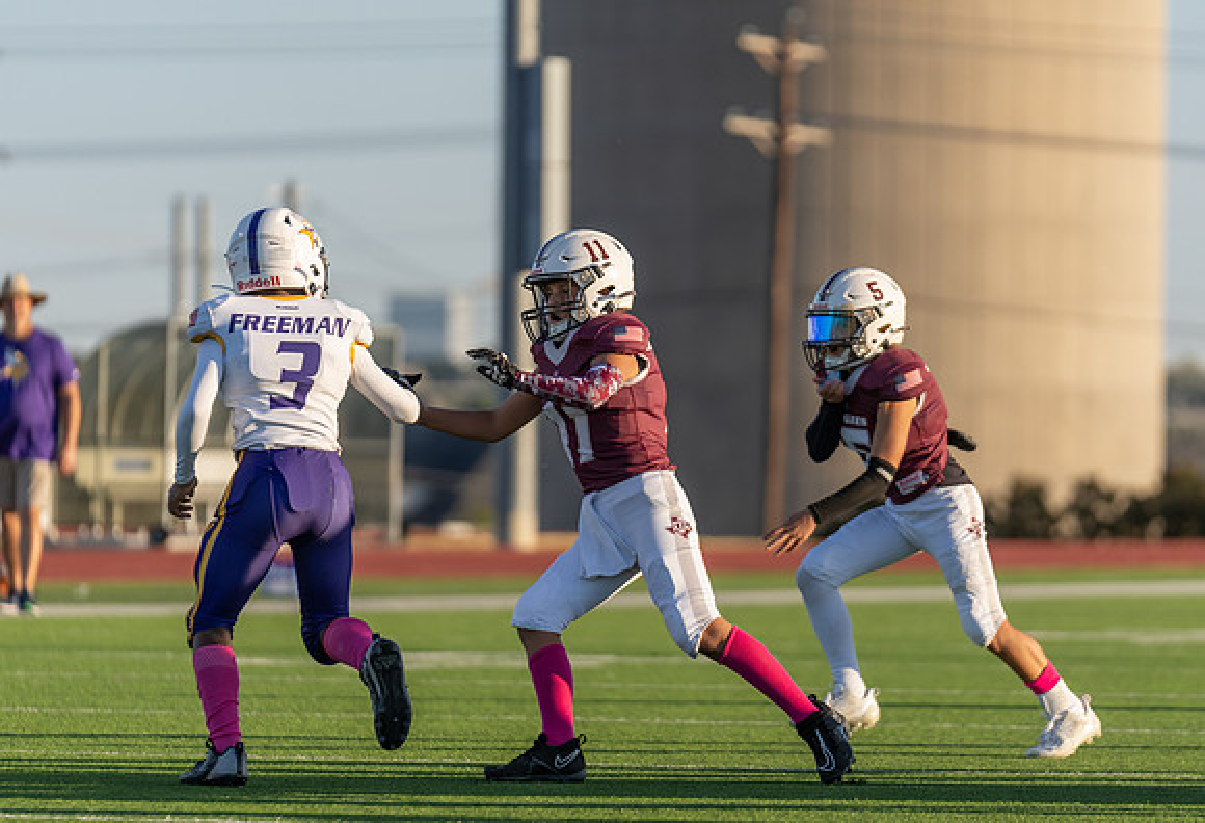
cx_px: 659
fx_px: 9737
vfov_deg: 4.8
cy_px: 428
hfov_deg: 7.1
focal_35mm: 289
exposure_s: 1/1250
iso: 125
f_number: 2.8
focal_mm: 200
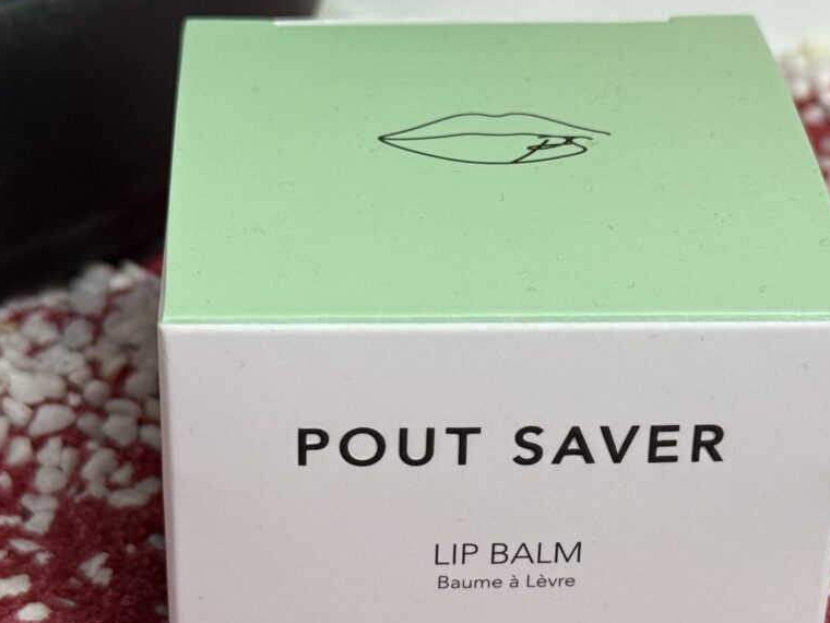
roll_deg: -3.3
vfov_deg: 15.2
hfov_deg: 20.2
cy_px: 341
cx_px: 487
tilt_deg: -28.6
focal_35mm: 97
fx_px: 2326
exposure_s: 1/50
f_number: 1.78
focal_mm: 6.76
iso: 100
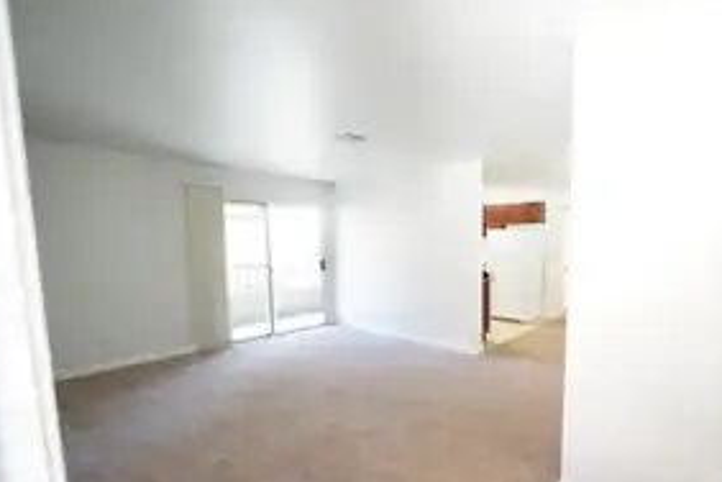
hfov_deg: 90.1
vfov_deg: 70.1
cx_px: 479
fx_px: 341
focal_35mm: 17
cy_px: 276
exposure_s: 1/200
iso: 25600
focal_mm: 12
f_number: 9
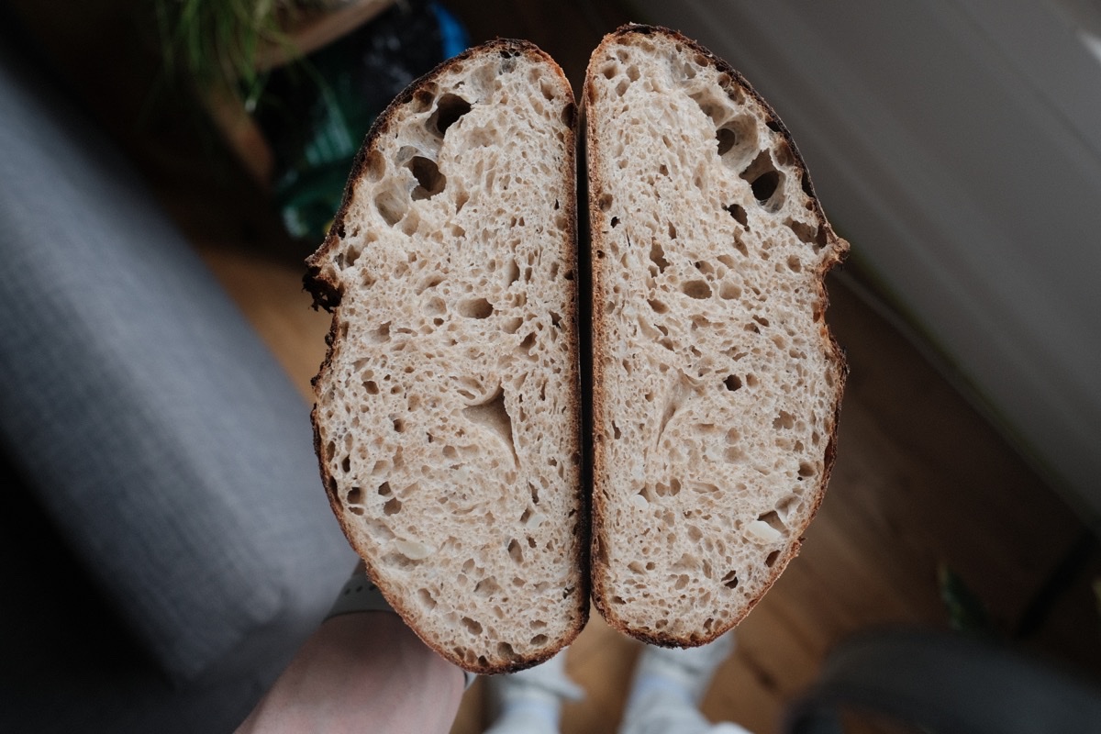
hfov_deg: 54.4
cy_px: 367
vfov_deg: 37.9
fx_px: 1070
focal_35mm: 35
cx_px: 550
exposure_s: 1/171
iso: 400
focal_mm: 23
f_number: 4
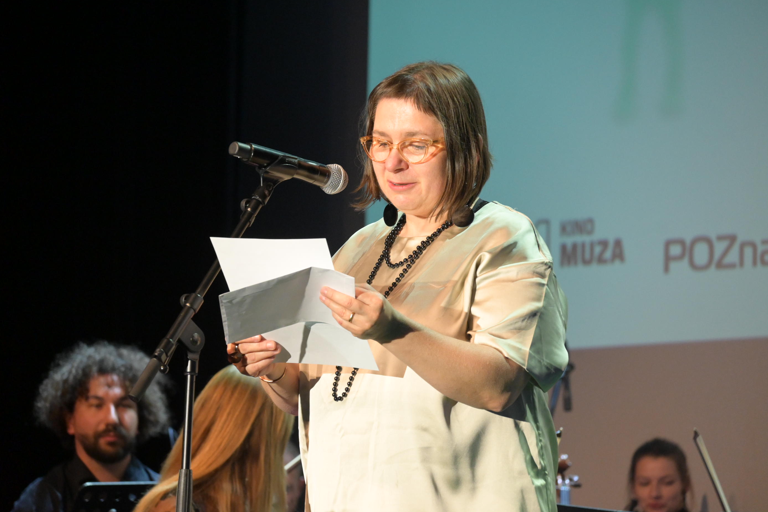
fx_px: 4501
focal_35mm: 211
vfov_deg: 6.5
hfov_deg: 9.8
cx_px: 386
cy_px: 256
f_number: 5.3
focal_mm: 140
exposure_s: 1/60
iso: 3200
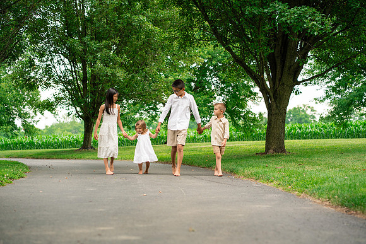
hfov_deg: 23.9
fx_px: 864
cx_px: 183
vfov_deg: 16.1
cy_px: 122
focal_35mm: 85
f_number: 3.5
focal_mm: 85
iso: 500
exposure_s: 1/500
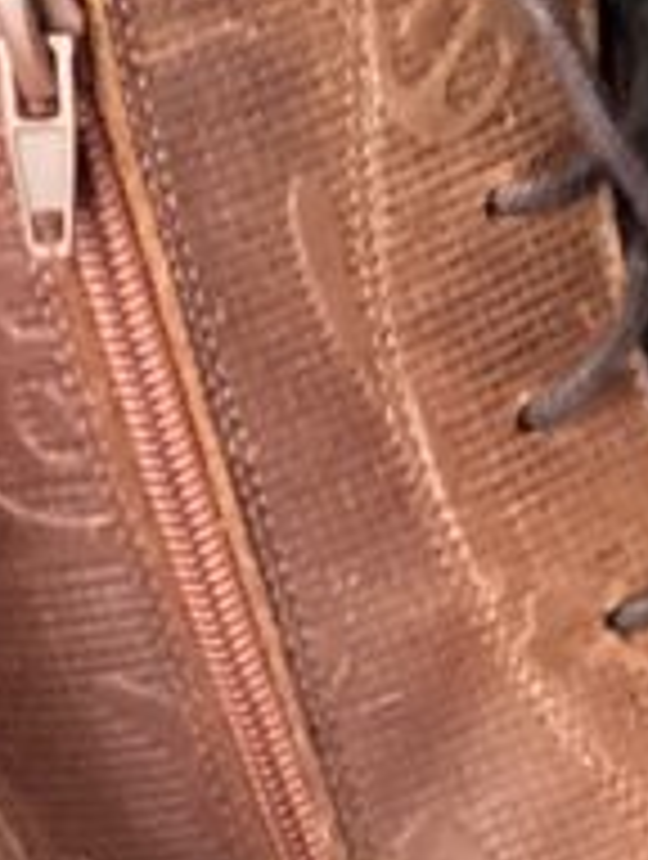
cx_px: -148
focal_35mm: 162
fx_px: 4030
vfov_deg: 12.0
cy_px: 905
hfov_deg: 9.1
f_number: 2.4
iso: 320
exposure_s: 1/33
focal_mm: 3.3
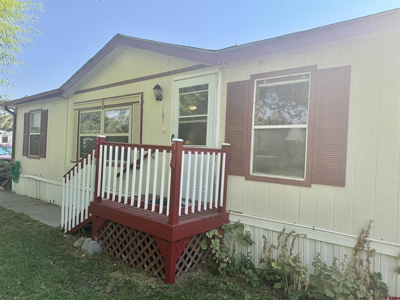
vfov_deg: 56.8
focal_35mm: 24
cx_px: 200
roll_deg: -3.1
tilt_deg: +0.5
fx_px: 277
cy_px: 150
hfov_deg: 71.6
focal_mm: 6.76
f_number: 1.78
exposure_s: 1/1618
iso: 100
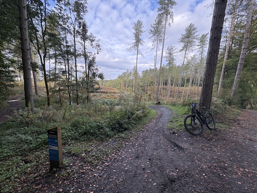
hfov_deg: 102.1
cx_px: 128
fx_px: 104
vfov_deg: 85.7
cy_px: 96
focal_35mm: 14
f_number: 2.2
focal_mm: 2.22
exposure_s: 1/267
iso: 64
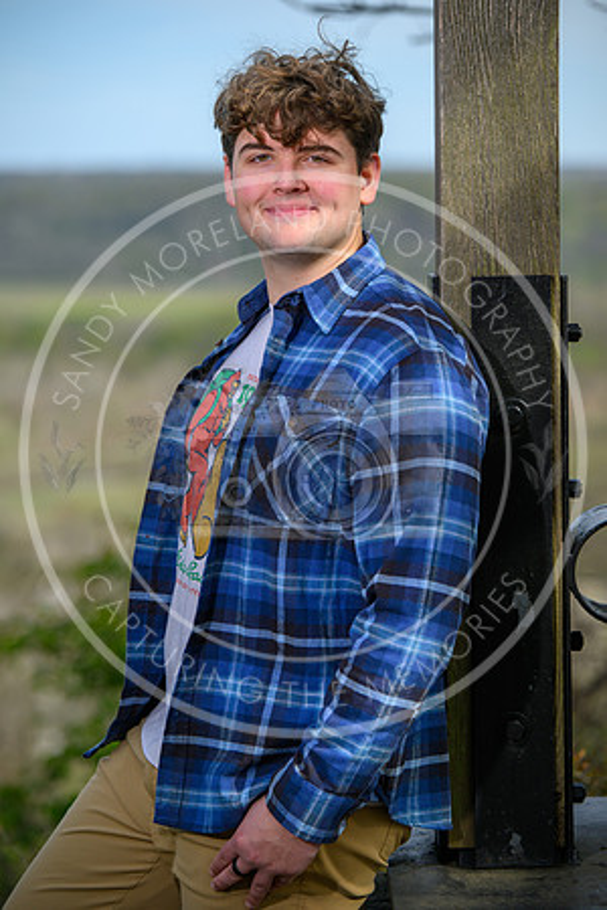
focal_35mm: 120
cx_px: 304
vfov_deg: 17.1
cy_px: 455
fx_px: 3035
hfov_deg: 11.4
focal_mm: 120
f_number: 3.2
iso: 200
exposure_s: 1/3200
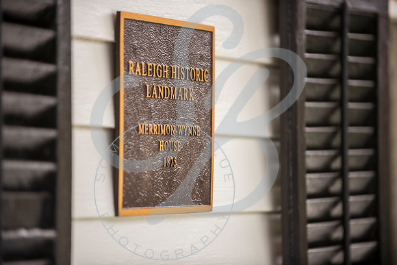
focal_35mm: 172
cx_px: 198
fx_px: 1898
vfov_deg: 8.0
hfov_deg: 11.9
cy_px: 132
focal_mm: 170
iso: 100
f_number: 2.8
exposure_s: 1/640
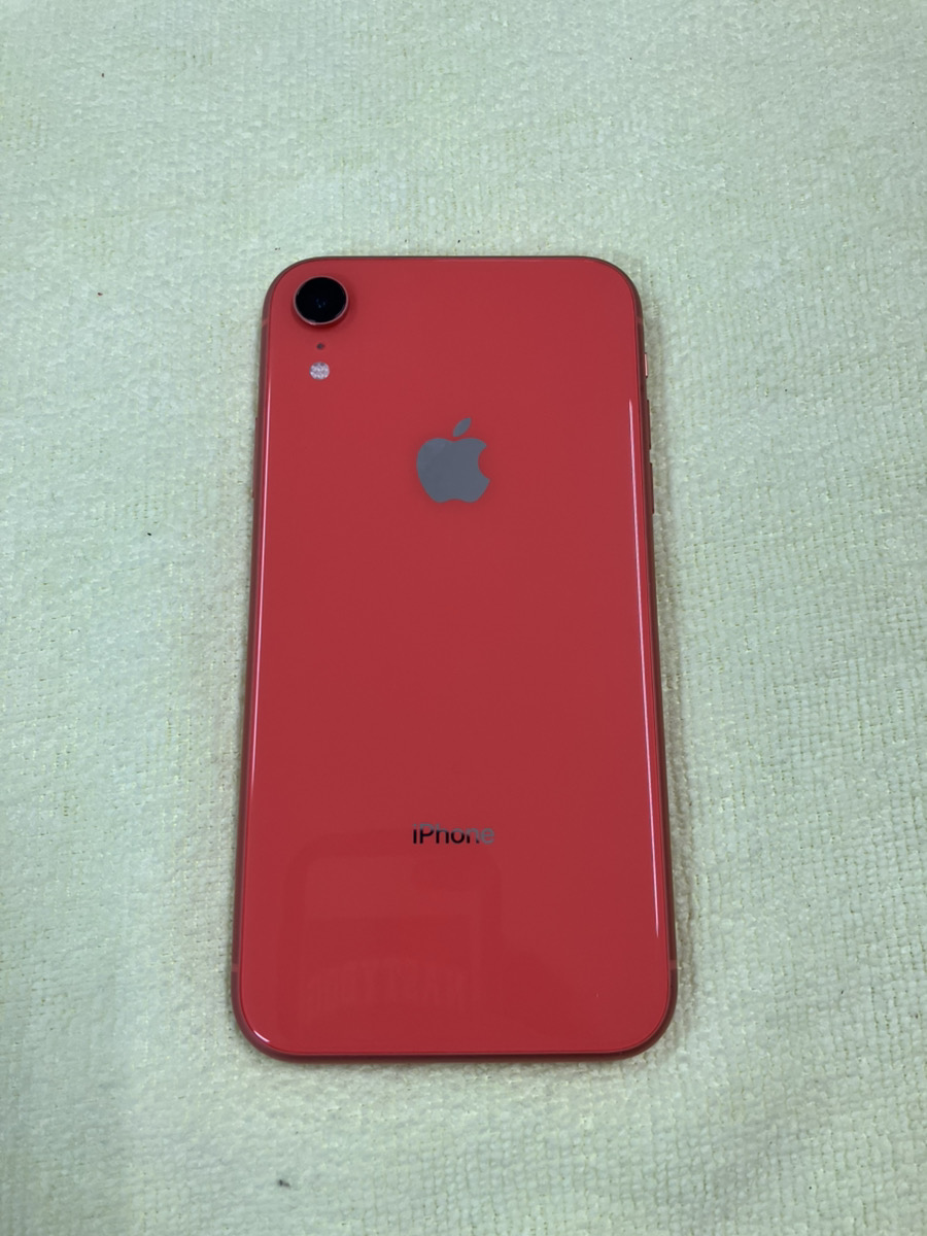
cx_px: 464
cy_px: 618
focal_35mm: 28
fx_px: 1000
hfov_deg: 49.7
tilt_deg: -74.5
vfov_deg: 63.4
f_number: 1.8
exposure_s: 1/120
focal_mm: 3.99
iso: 80
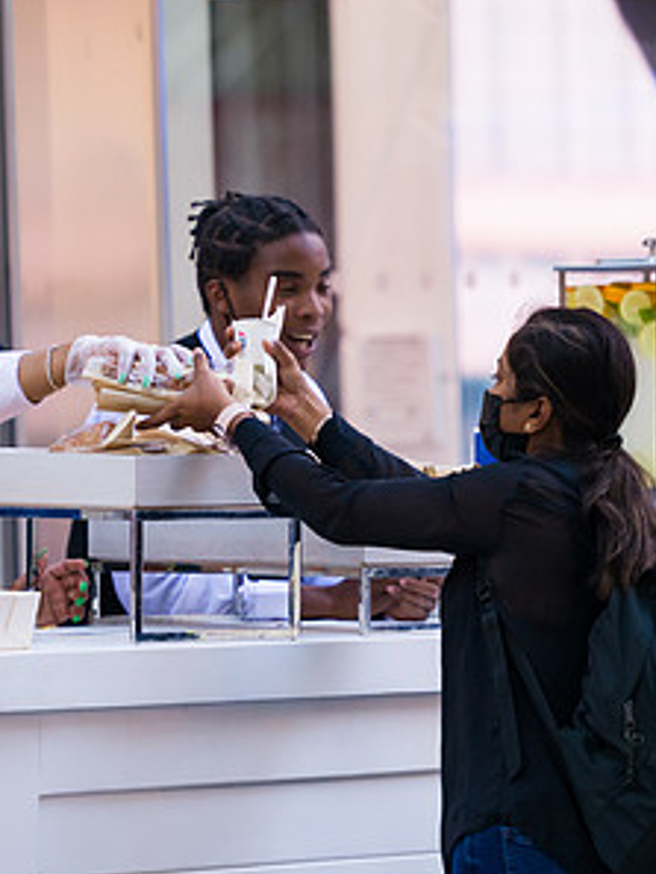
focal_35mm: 338
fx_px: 8534
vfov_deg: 5.9
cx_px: 265
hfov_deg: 4.4
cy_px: 393
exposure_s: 1/640
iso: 800
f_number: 3.2
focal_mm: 180
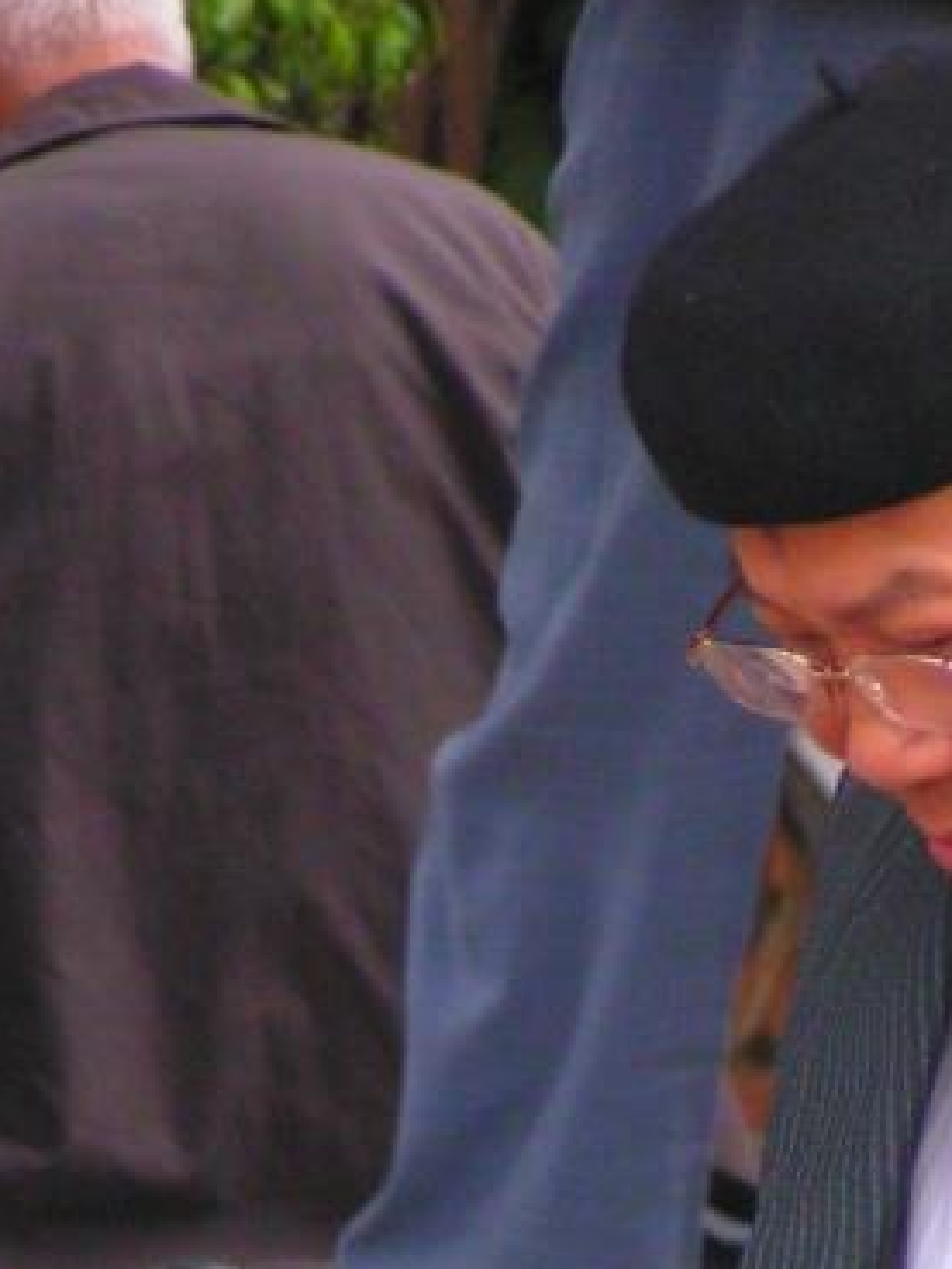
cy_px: 1476
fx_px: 24055
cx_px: 576
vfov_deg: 3.0
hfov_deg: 2.3
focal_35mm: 656
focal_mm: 36.1
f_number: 3.5
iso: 200
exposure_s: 1/160
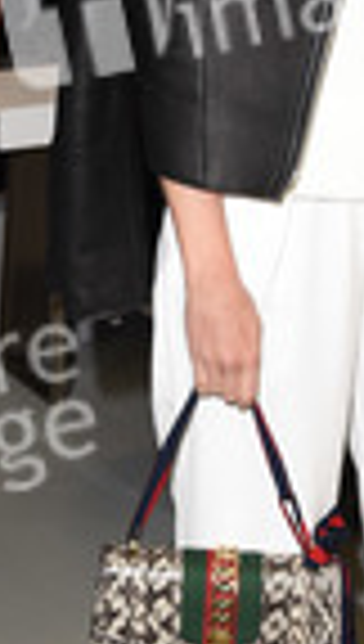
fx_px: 1895
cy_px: 207
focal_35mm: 111
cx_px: 357
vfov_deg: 19.2
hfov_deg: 10.9
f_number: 5.6
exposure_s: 1/200
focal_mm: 38
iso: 1250
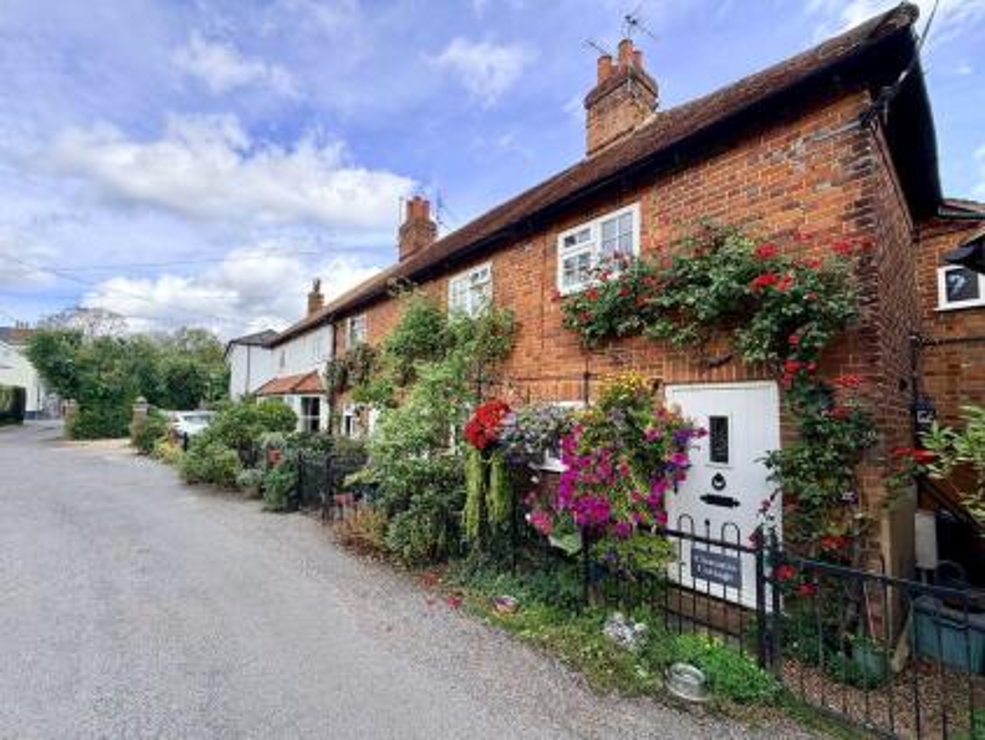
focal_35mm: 14
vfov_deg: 85.7
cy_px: 370
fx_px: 399
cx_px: 492
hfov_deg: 102.0
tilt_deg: +3.4
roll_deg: -1.2
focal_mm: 2.22
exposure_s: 1/760
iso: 40
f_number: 2.2
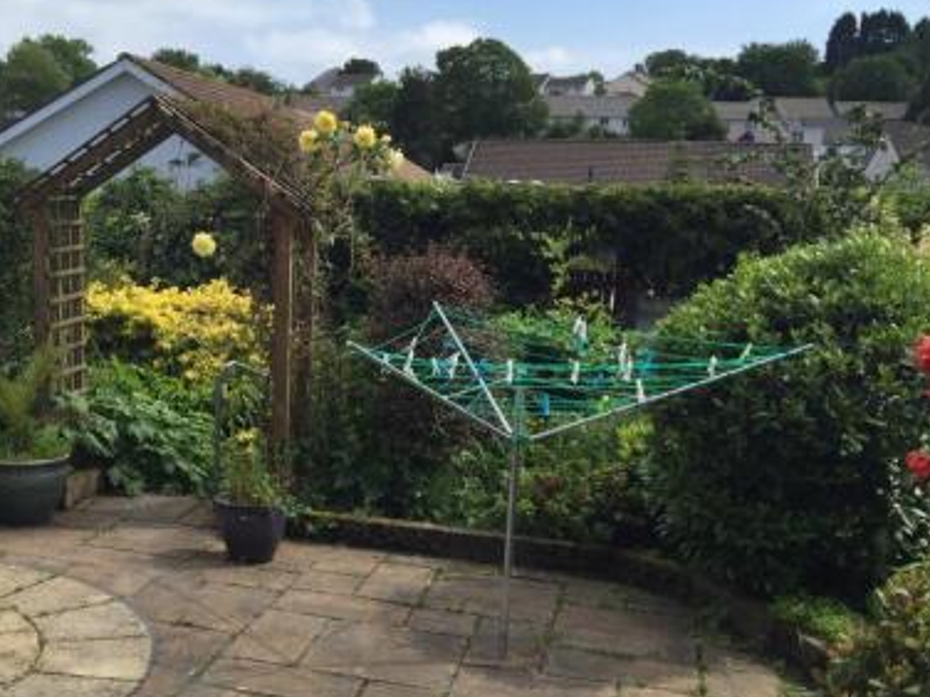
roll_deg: -1.3
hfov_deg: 41.3
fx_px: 1209
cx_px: 281
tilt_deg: -8.1
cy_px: 345
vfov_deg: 32.2
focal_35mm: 45
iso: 32
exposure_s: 1/1721
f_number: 2.2
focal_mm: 4.15
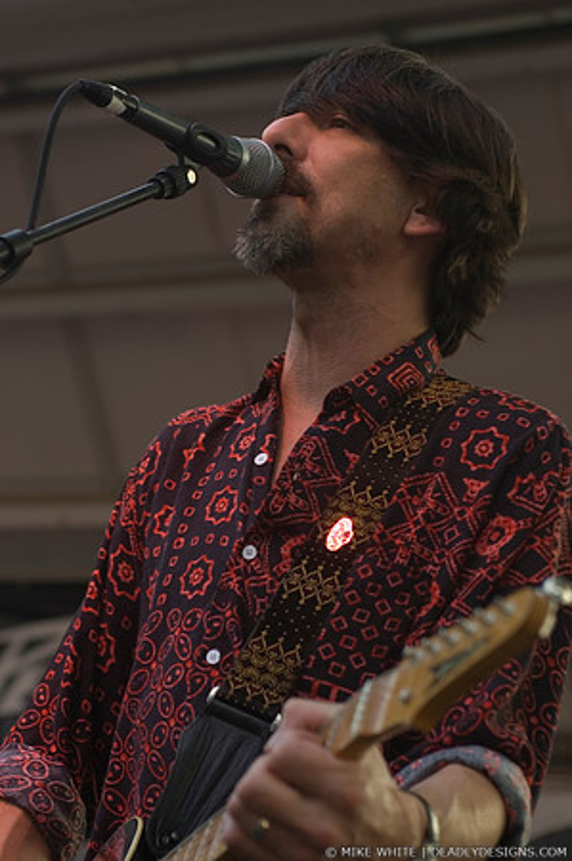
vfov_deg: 19.5
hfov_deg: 13.0
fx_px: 2508
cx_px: 286
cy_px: 430
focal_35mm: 105
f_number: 4
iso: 200
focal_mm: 70
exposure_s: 1/125
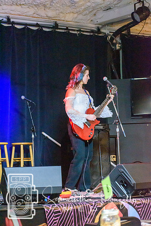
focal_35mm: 105
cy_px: 113
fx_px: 661
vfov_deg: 19.5
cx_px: 76
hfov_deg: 13.0
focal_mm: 70
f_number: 4.5
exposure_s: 1/80
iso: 12800
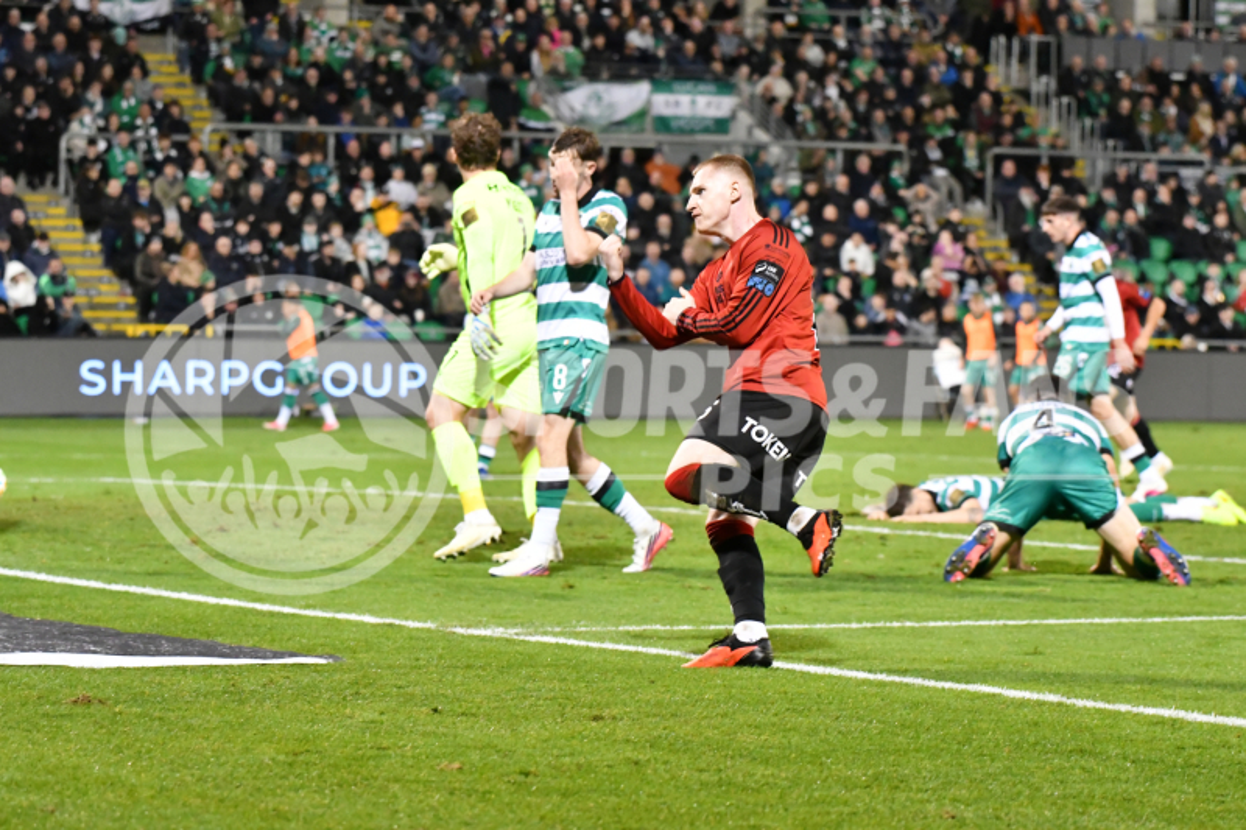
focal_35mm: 147
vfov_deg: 9.3
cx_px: 623
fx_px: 5086
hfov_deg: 14.0
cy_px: 415
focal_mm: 98
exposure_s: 1/1000
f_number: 4
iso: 7200
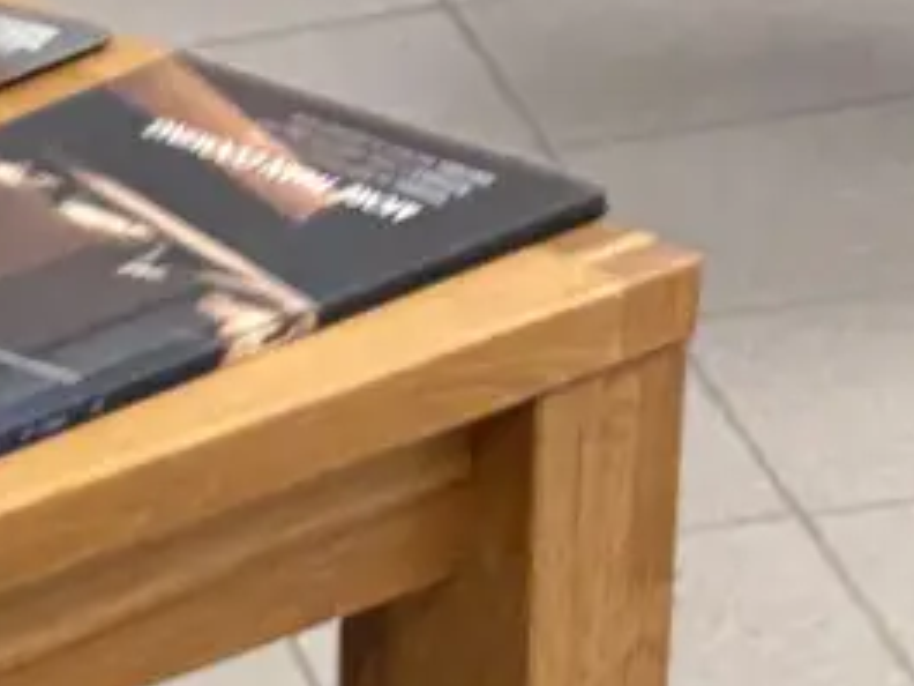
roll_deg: +16.4
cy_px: 1531
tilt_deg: -26.9
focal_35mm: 189
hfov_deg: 8.8
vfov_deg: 7.4
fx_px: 4990
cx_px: -1752
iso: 160
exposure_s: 1/50
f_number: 1.6
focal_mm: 5.96
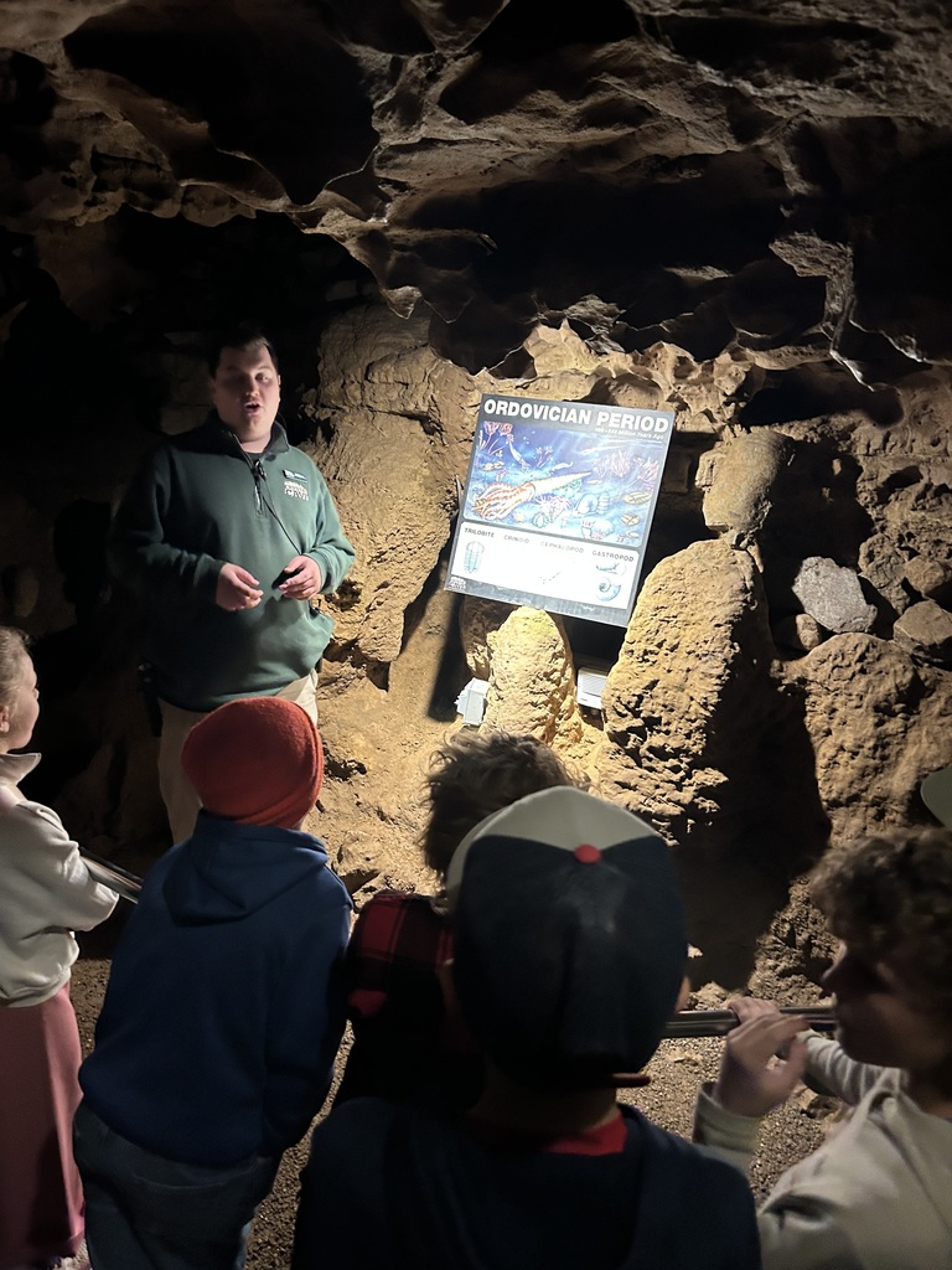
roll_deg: -4.2
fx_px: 953
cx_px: 476
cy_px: 635
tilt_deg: -15.2
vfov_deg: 67.3
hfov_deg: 53.1
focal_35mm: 26
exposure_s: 1/40
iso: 400
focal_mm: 5.7
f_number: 1.5
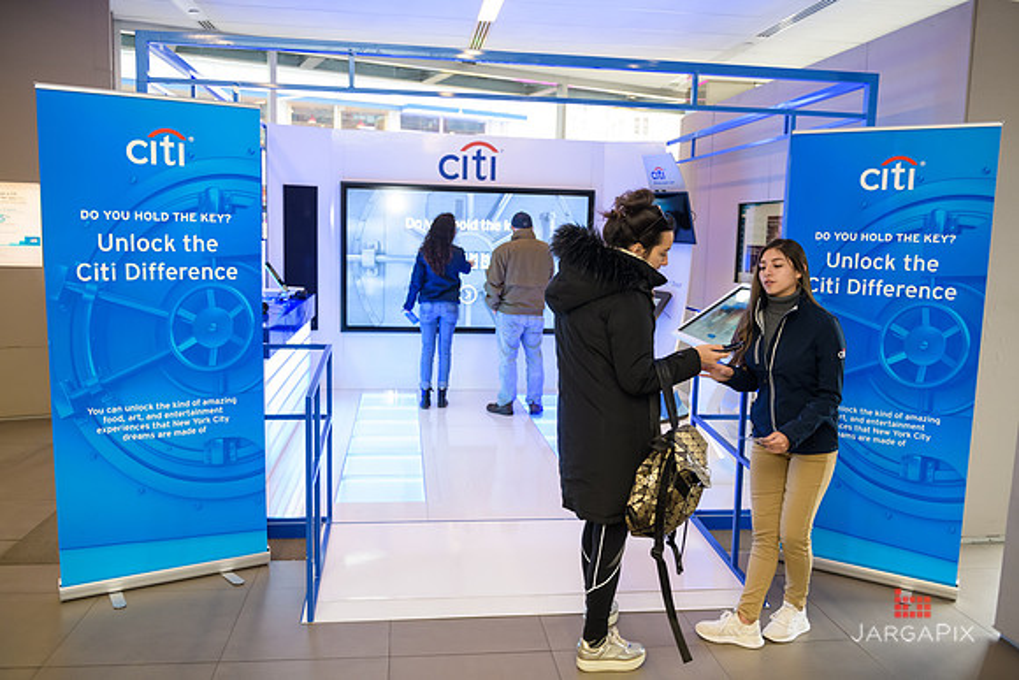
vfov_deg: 45.0
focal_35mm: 29
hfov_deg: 63.6
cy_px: 340
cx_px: 510
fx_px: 821
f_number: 3.2
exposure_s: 1/125
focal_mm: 29
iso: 1000
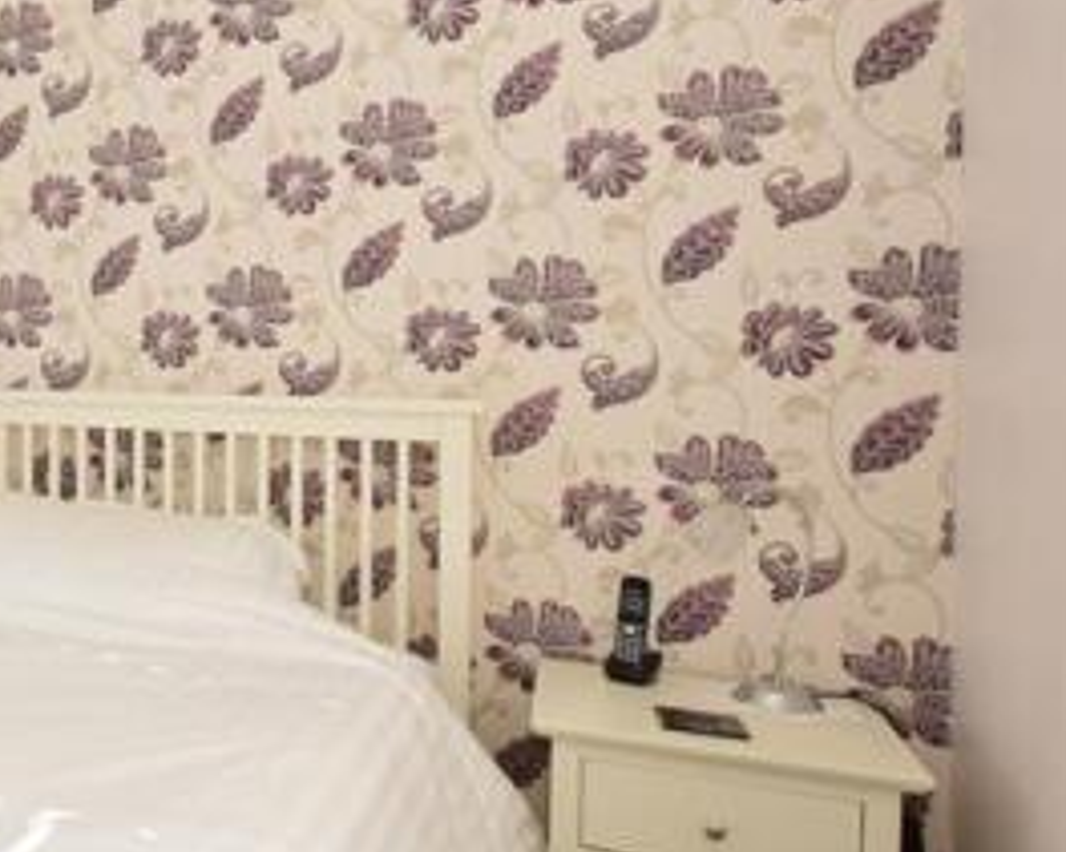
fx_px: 1104
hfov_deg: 37.8
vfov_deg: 42.1
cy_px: 353
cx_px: -230
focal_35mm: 35
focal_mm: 10
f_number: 7.1
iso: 200
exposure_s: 1/125
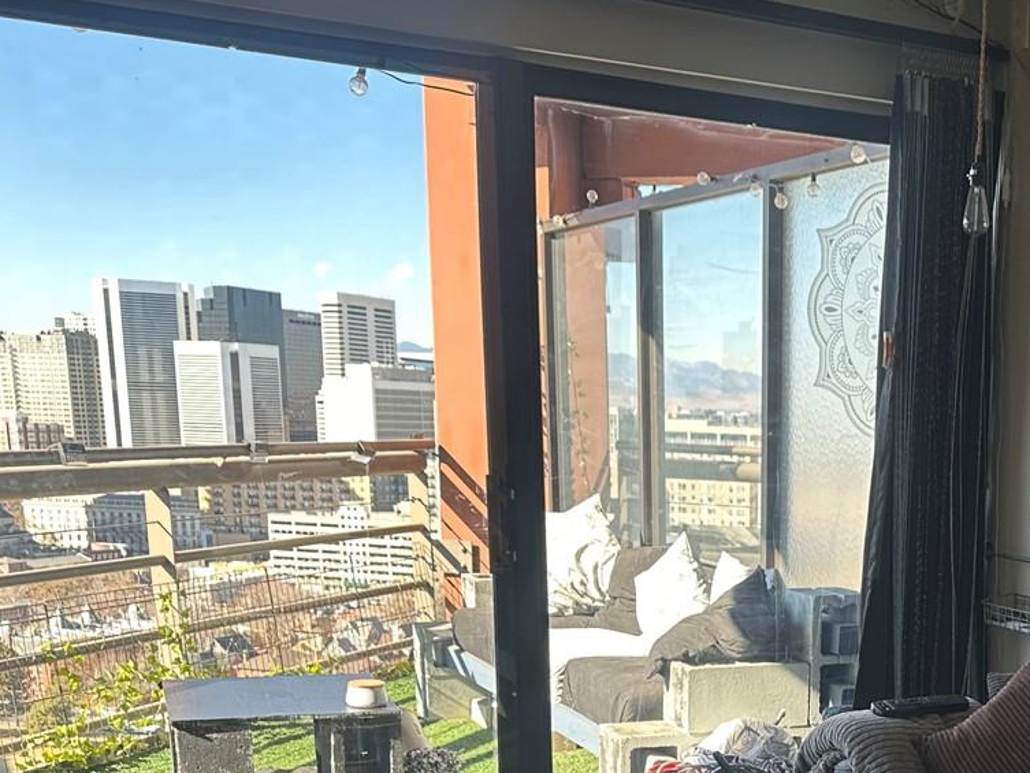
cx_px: 851
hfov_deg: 36.0
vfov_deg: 26.8
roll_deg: -1.8
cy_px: 792
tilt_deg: -13.4
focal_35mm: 51
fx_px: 1518
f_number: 1.78
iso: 64
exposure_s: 1/206
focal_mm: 6.86
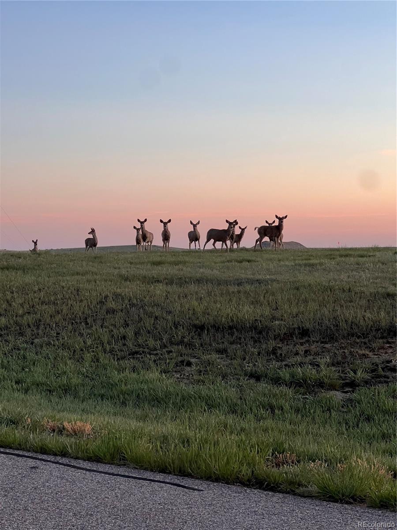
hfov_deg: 19.1
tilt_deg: +1.6
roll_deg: +0.6
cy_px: 265
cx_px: 198
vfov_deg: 25.3
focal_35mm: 77
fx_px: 1177
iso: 160
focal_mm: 9
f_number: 2.8
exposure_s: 1/99
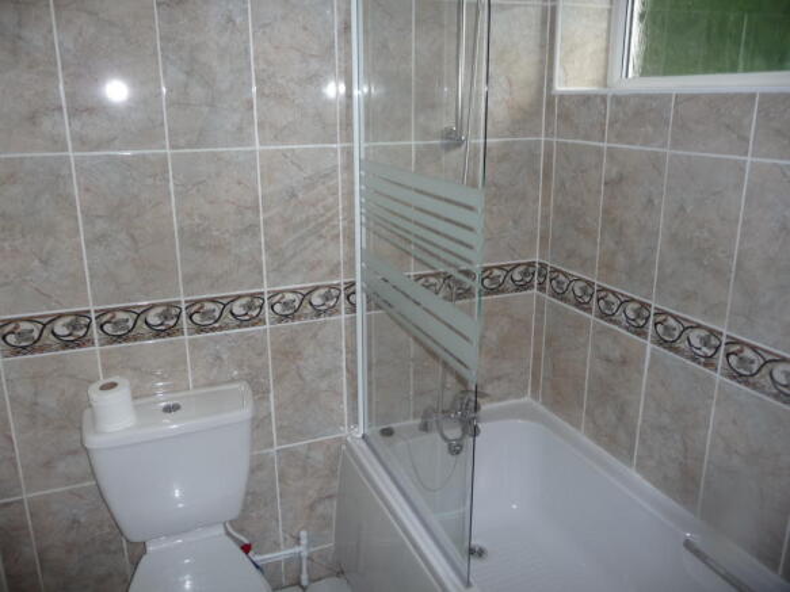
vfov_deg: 49.7
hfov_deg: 63.5
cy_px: 296
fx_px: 639
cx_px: 395
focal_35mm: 28
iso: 100
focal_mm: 4.7
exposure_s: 1/30
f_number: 3.3
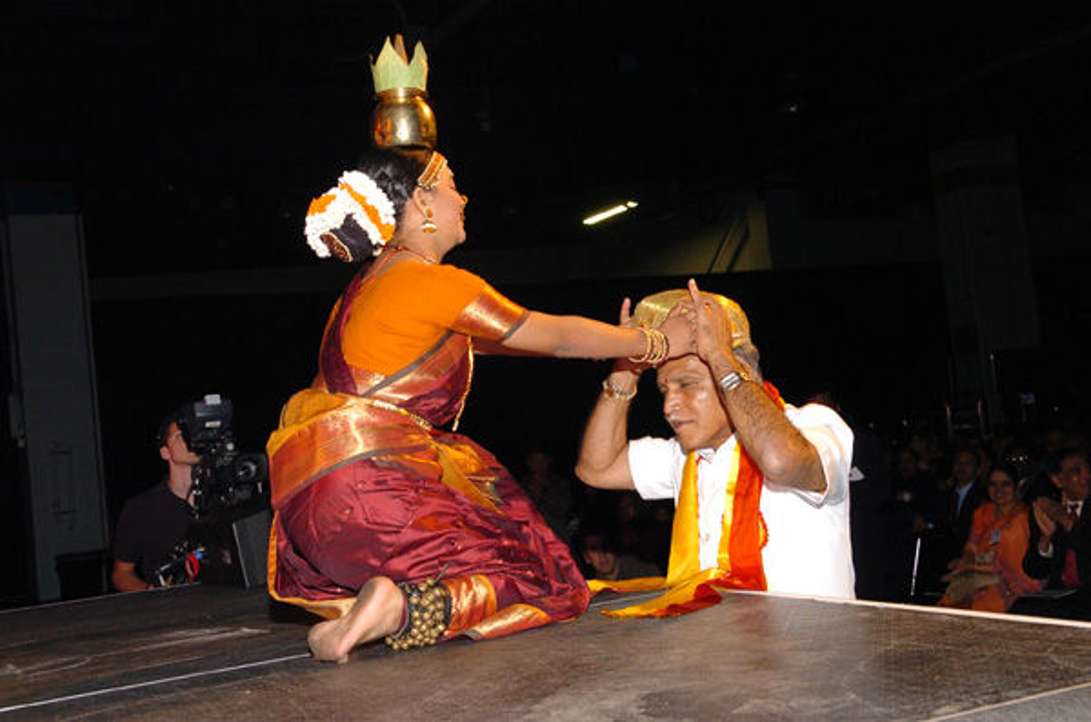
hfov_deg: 43.7
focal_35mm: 45
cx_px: 546
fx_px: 1361
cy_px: 361
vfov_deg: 29.7
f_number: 5
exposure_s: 1/30
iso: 400
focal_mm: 30
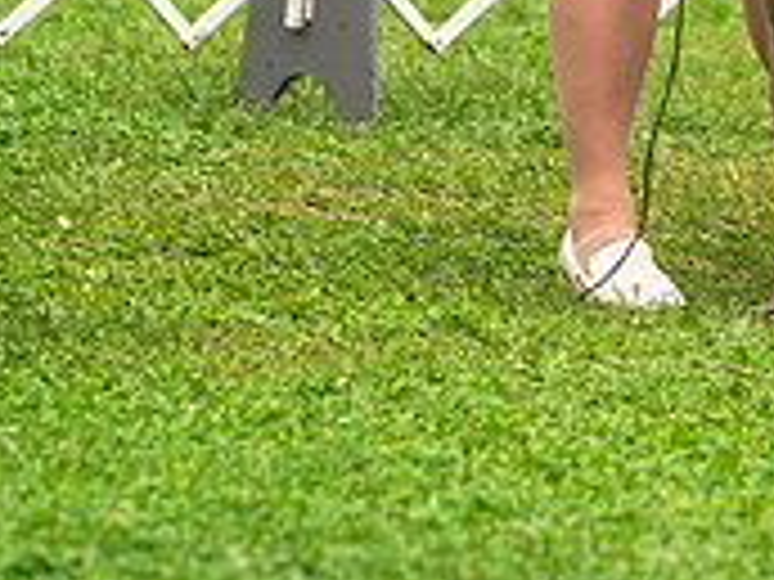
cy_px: -423
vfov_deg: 2.6
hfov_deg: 3.5
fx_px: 12745
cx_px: 799
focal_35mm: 570
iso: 400
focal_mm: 151
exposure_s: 1/1250
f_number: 3.5
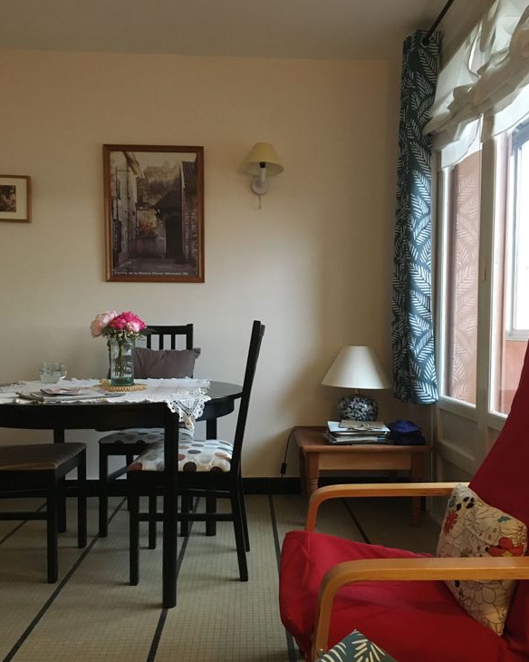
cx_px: 268
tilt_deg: -3.4
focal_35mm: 31
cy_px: 359
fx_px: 607
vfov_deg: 57.1
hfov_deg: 47.1
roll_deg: +0.2
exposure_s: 1/17
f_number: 2.2
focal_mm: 4.15
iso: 250
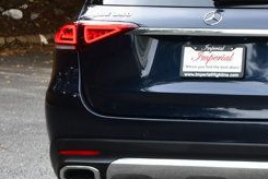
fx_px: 2333
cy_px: 52
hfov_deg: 6.5
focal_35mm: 313
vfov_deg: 4.4
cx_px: 287
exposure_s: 1/250
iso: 400
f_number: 5.6
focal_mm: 80
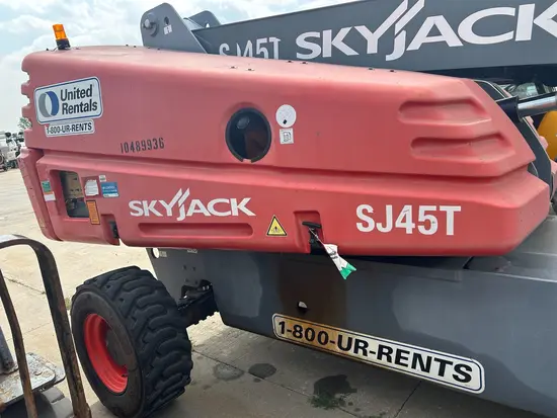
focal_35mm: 26
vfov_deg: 53.1
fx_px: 419
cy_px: 209
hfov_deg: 67.3
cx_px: 278
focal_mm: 5.7
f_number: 1.5
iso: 50
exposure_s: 1/1698
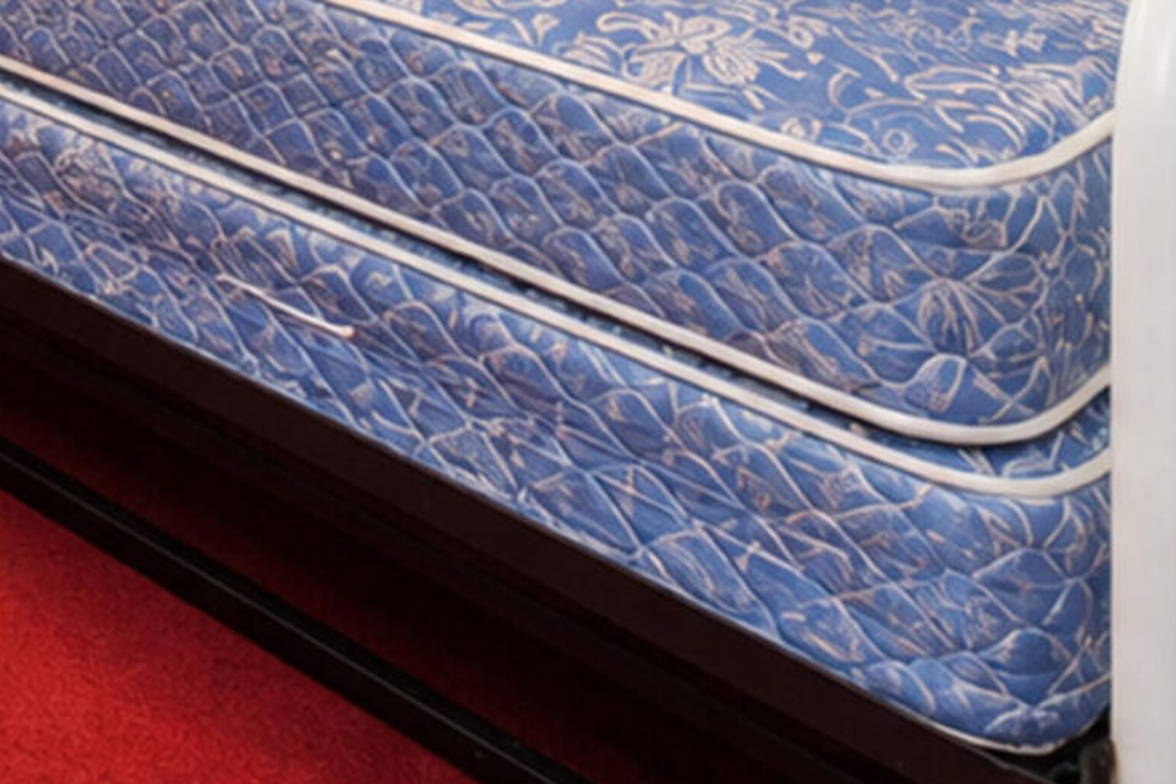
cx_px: -966
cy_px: -733
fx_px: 1927
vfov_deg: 17.4
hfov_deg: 21.4
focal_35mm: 59
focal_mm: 10
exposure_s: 1/60
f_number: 7.1
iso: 2000
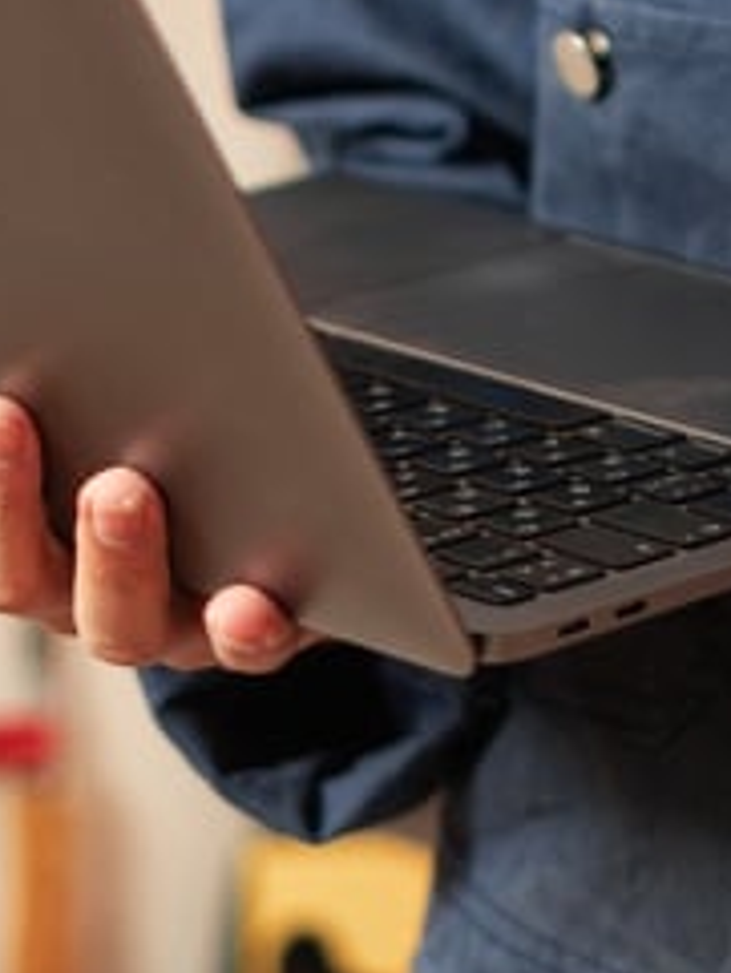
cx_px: 977
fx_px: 6723
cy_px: -402
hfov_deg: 6.2
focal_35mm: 239
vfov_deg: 8.1
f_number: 1.8
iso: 160
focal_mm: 50
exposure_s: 1/200
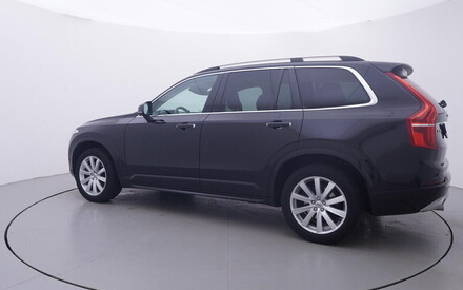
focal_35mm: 29
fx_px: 361
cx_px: 228
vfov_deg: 43.6
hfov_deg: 65.3
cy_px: 131
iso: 200
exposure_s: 1/80
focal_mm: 15
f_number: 5
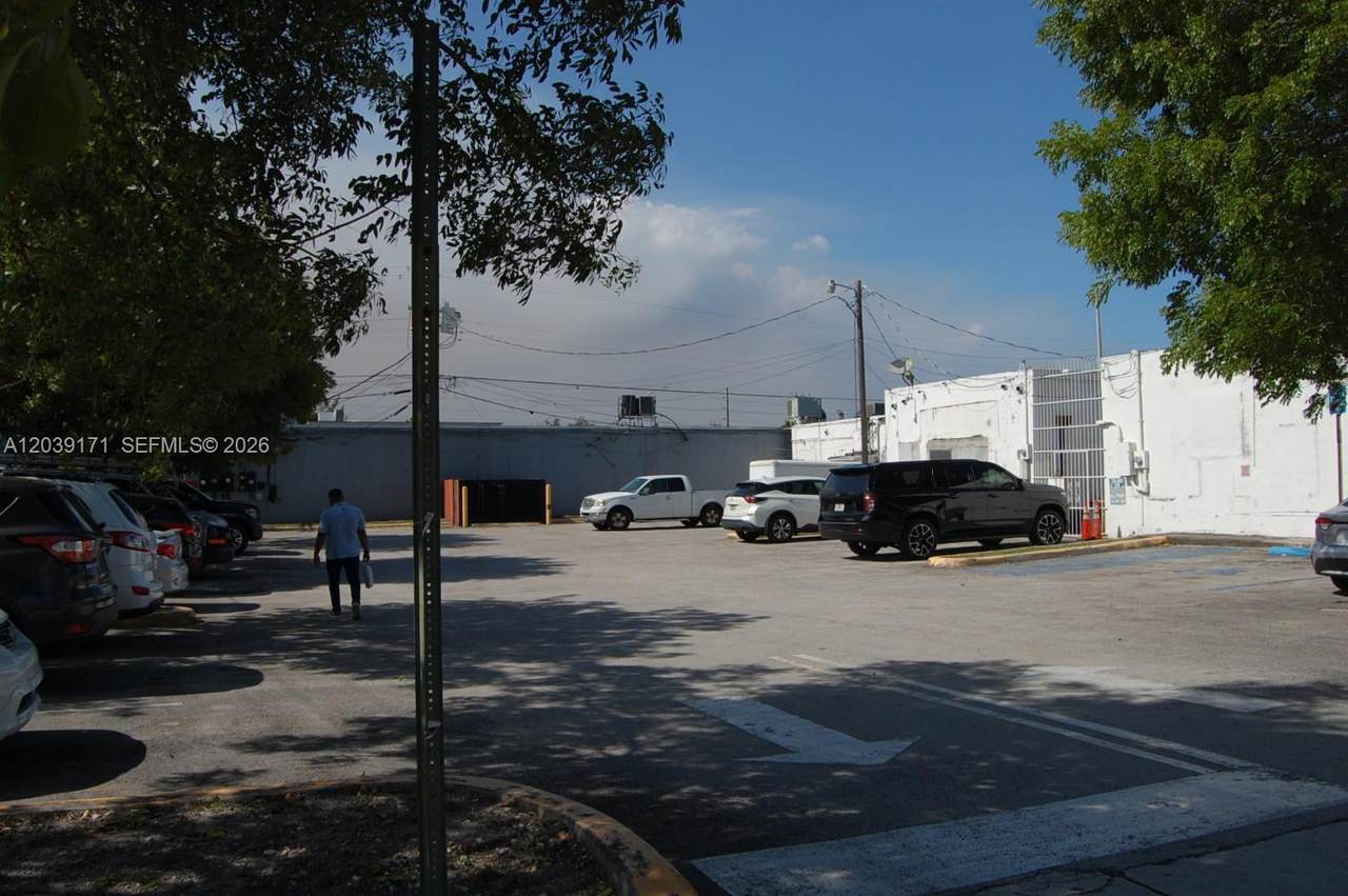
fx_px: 1010
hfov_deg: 67.4
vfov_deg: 47.8
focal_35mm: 27
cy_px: 448
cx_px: 674
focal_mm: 18
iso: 200
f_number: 10
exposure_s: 1/400
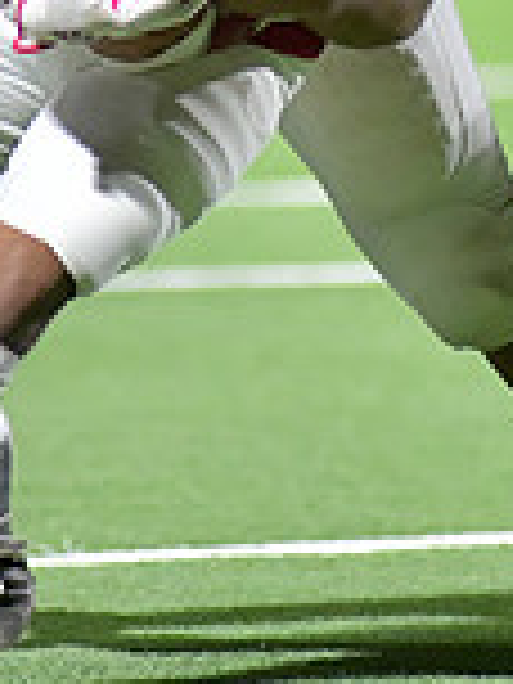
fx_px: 21775
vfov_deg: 1.8
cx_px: 256
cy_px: -137
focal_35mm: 1102
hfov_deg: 1.3
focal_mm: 300
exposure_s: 1/1250
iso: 9000
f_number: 3.2
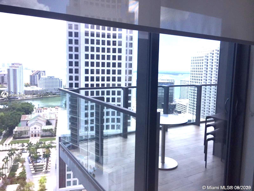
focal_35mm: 29
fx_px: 213
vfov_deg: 48.2
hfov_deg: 61.7
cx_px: 127
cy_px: 96
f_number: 2.2
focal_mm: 4.15
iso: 32
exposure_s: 1/573
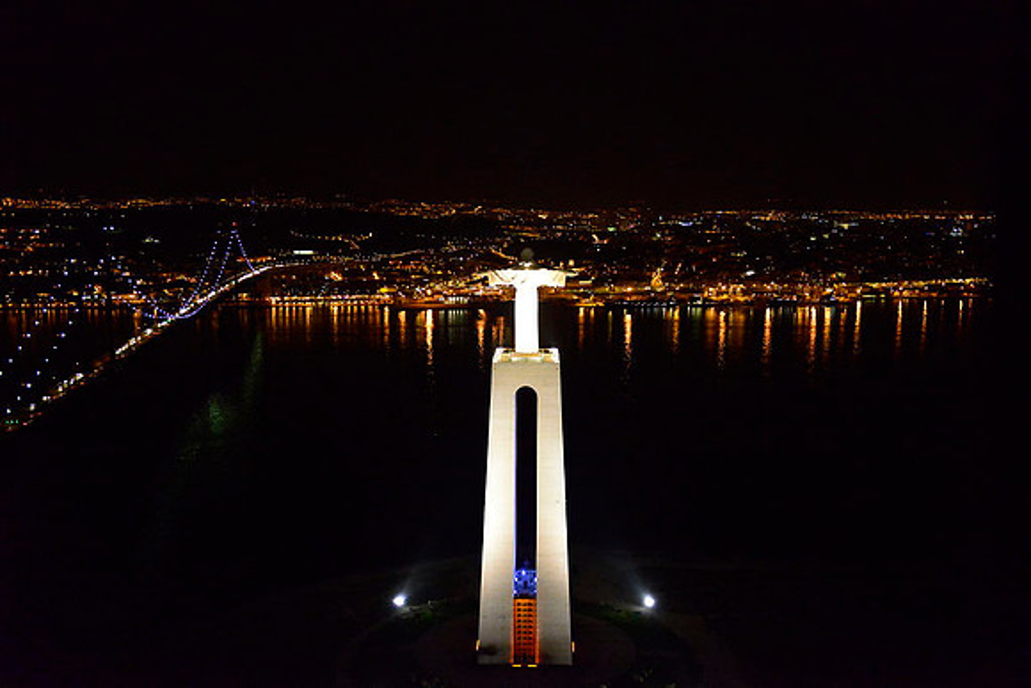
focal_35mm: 38
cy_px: 344
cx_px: 516
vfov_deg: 35.1
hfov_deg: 50.7
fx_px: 1088
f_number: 2.8
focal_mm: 38
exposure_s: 1/160
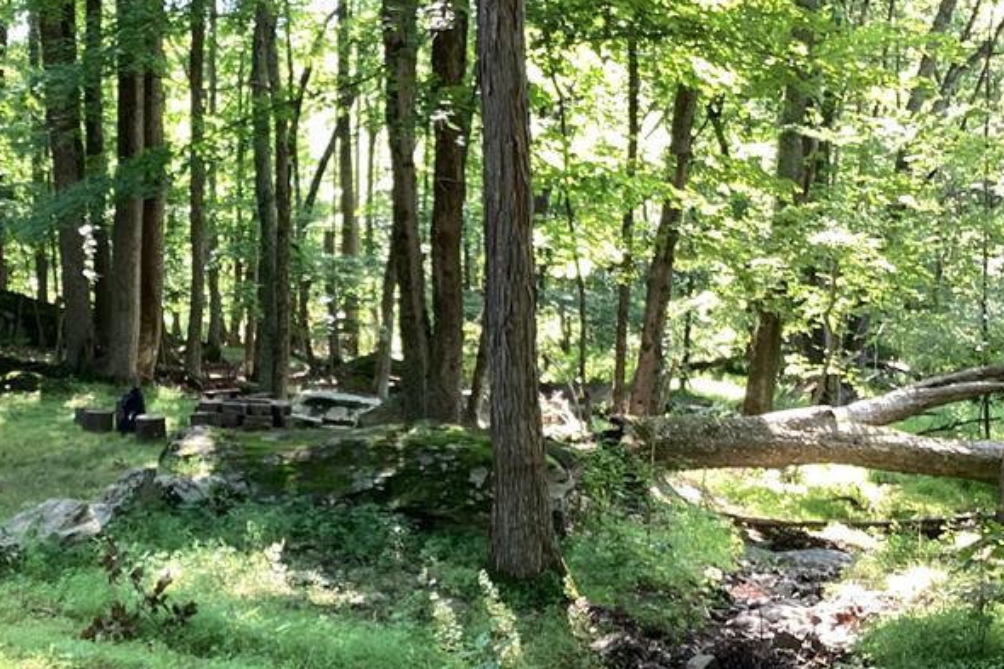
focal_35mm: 56
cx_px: 182
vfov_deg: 24.2
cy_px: 318
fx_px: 1561
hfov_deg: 34.4
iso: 50
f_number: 2.4
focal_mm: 3.3
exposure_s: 1/50
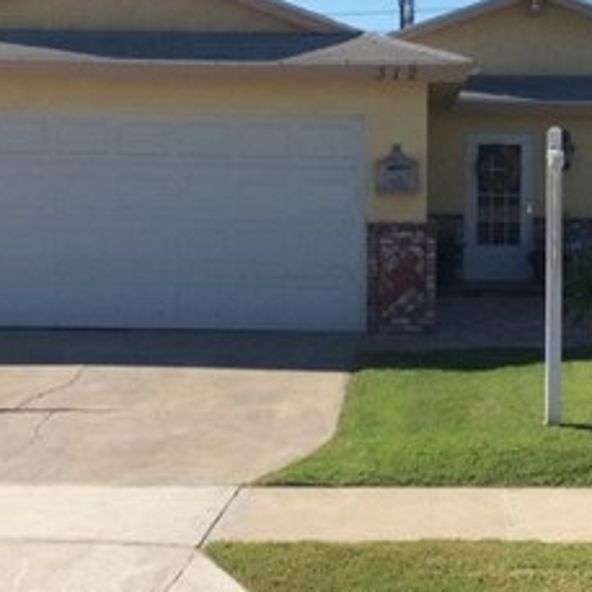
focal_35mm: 79
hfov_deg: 21.8
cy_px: 173
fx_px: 1529
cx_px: 401
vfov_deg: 21.8
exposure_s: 1/1431
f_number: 2.4
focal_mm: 3.3
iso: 32
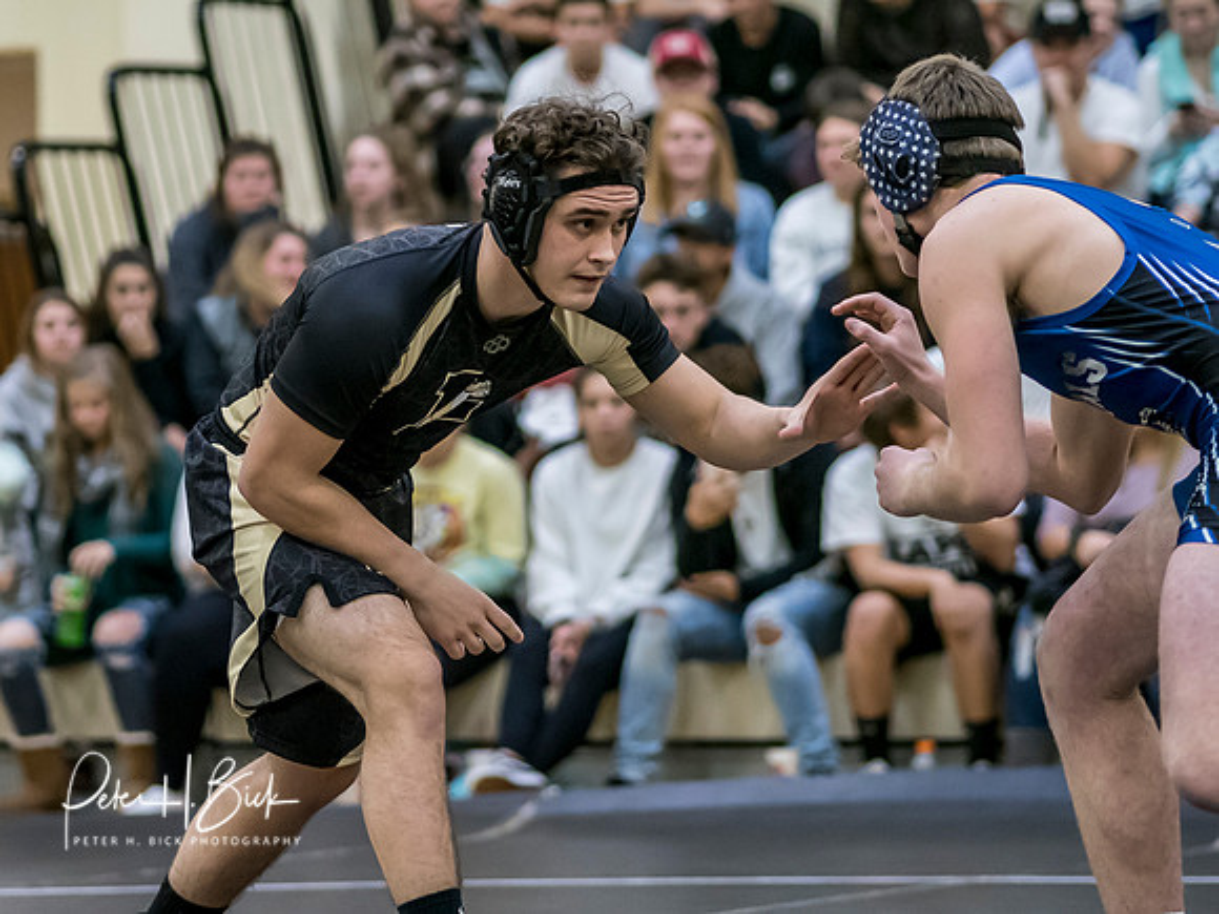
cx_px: 519
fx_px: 6814
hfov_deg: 10.2
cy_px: 330
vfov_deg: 7.7
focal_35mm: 194
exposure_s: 1/1000
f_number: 1.8
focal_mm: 75
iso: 4000
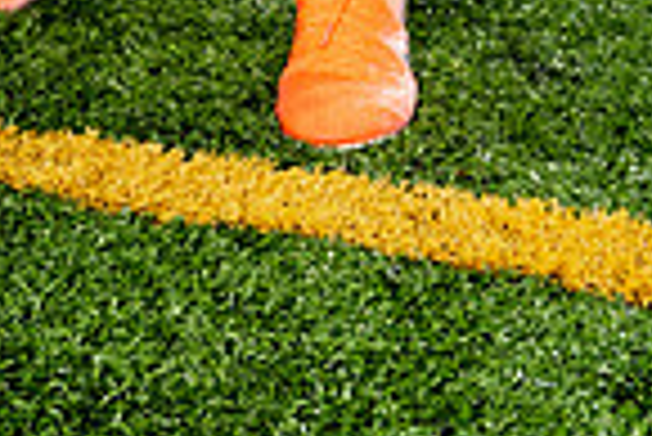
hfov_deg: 17.0
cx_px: 27
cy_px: -481
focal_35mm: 118
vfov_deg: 10.5
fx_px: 2139
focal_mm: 38
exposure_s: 1/250
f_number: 13
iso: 250
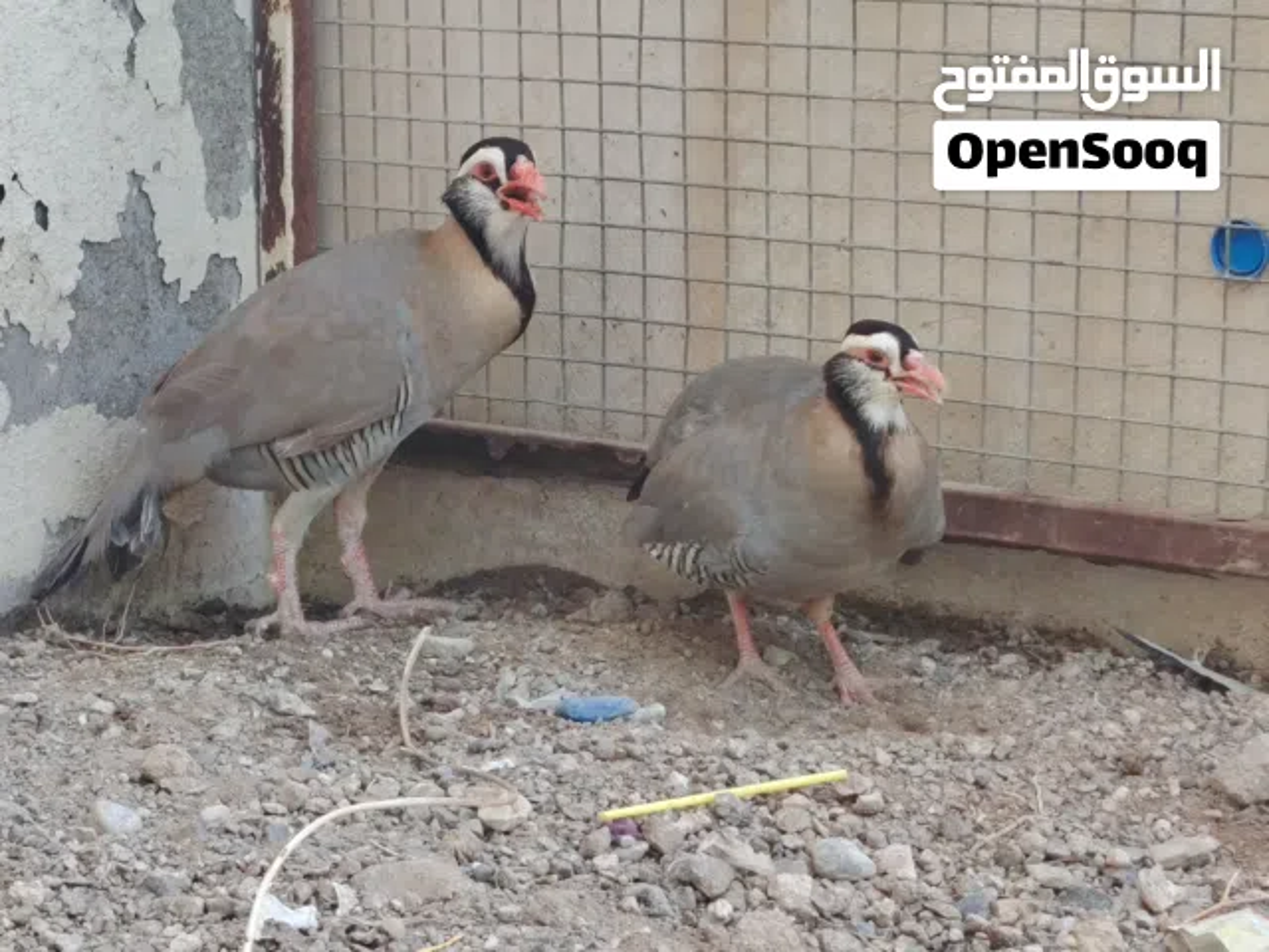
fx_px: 3556
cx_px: 634
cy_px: 476
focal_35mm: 97
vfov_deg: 15.2
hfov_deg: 20.2
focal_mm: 5.25
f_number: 1.75
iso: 172
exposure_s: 1/50
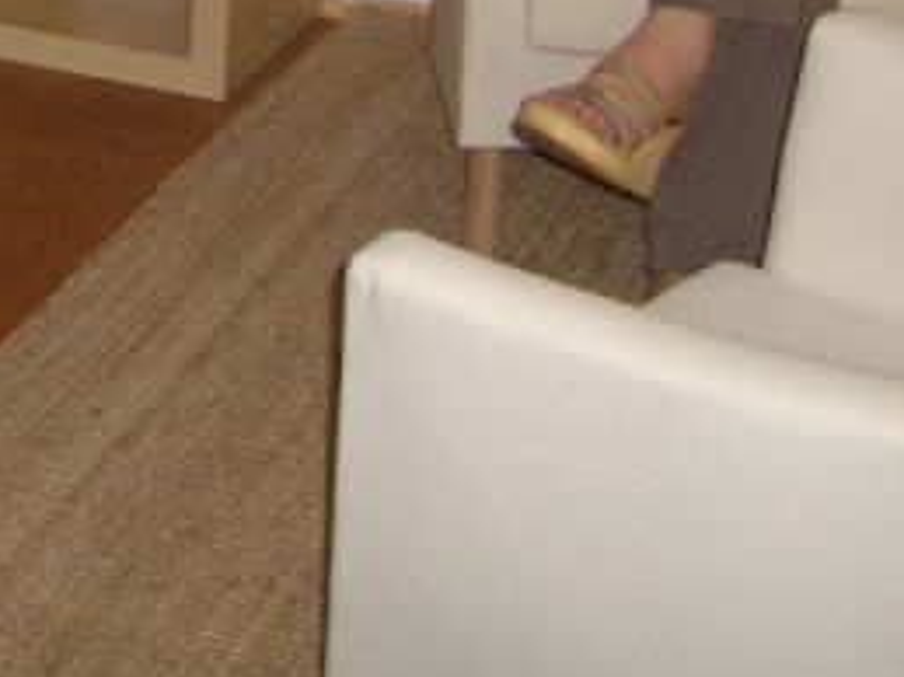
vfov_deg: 12.9
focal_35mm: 108
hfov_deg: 17.2
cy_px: -359
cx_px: -234
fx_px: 2819
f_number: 2.6
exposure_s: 1/60
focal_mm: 5.8
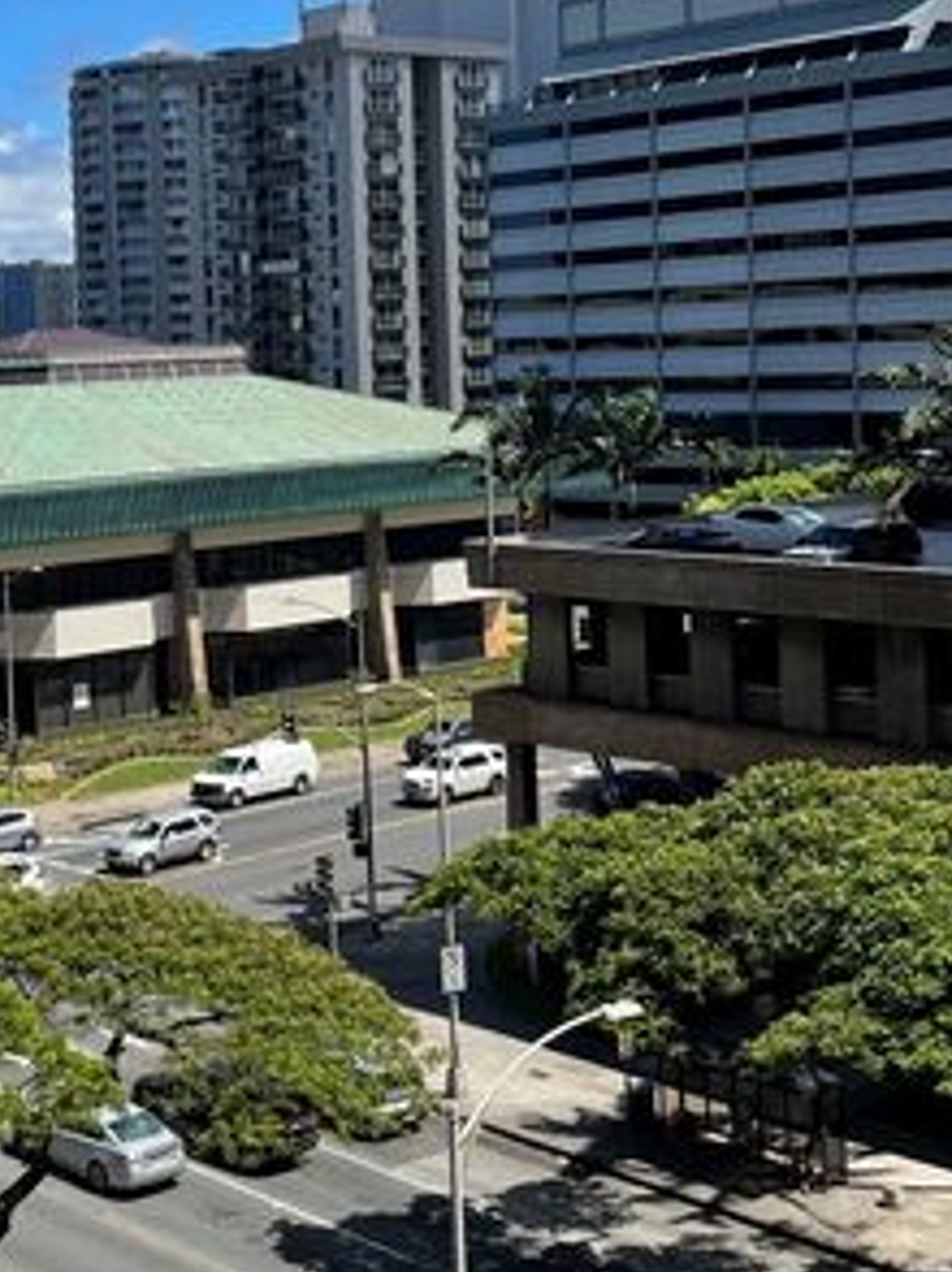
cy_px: 456
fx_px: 2167
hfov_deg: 24.1
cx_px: 100
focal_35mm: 59
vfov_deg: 32.5
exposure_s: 1/3300
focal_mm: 4.2
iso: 32
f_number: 1.6
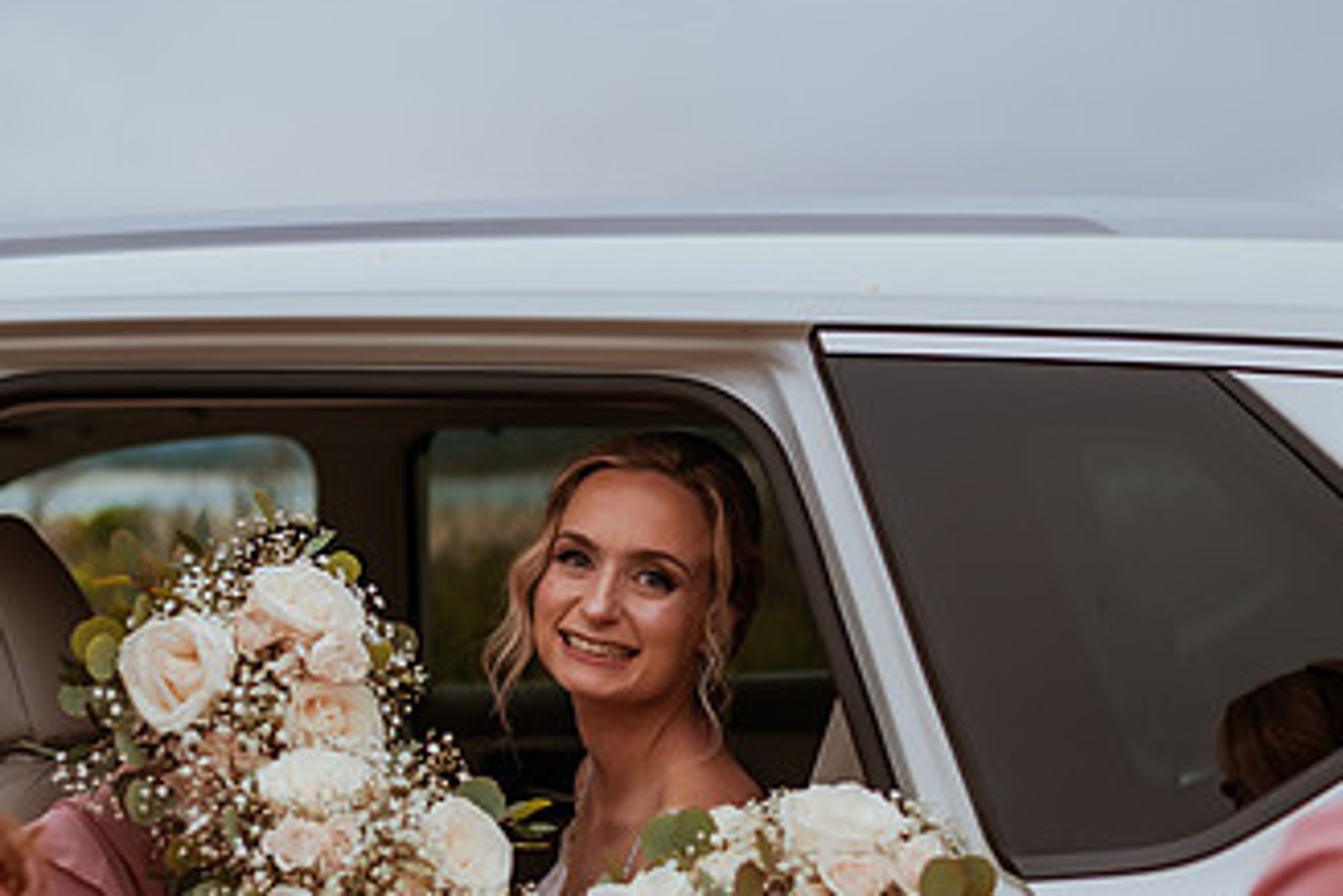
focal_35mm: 62
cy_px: 666
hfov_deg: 32.3
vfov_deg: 21.7
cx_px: 591
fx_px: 2313
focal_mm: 35
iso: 400
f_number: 2
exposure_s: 1/2500
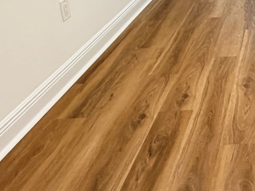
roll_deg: +1.5
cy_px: -61
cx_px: 304
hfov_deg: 31.6
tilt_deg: -11.3
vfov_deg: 24.6
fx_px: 376
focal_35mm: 51
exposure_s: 1/60
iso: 320
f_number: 2.2
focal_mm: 2.22
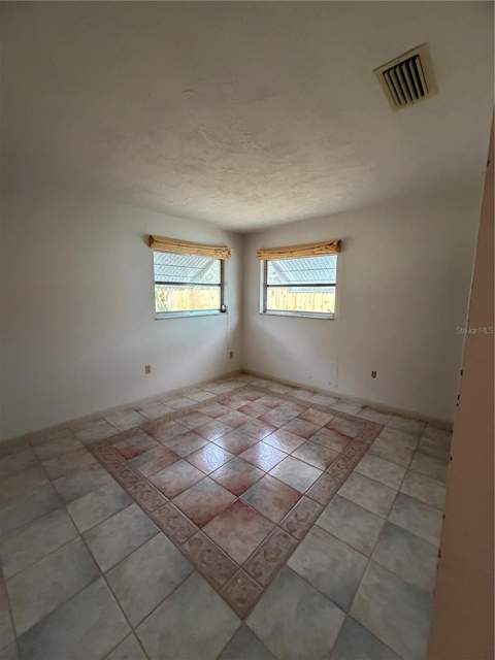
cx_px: 248
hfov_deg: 85.7
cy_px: 330
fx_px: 267
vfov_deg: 102.1
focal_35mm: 14
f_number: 2.2
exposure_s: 1/60
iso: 800
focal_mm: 2.22
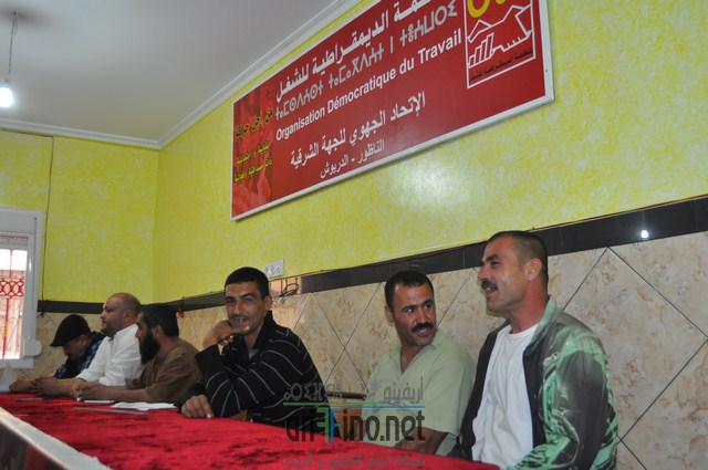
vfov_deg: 38.3
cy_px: 235
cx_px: 354
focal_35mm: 34
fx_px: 678
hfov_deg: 55.2
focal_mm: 23
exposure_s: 1/60
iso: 800
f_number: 3.8
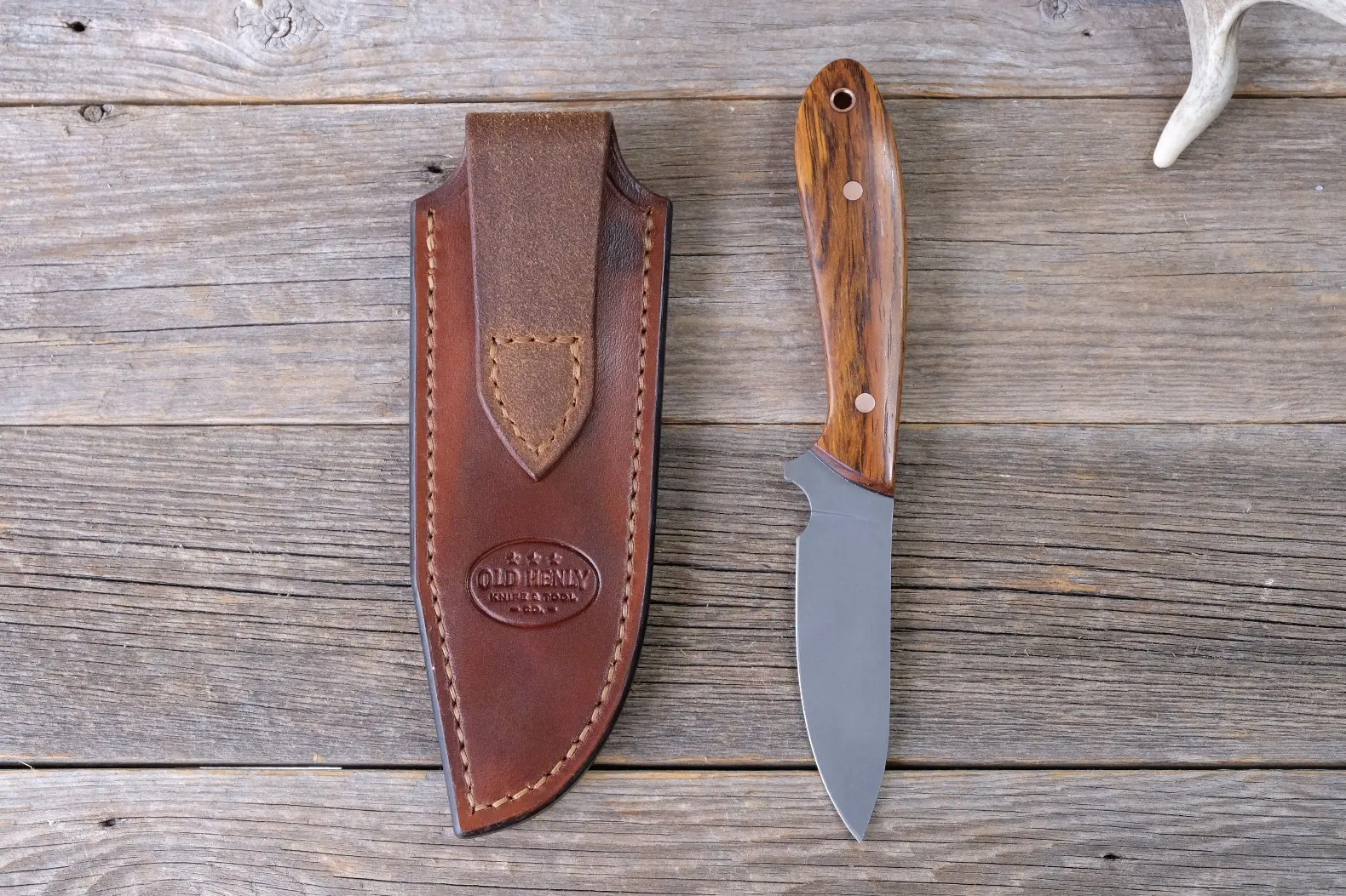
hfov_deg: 36.9
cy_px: 448
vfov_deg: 25.1
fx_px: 2019
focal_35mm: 54
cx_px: 673
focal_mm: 35.8
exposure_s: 1/42
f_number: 8
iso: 800
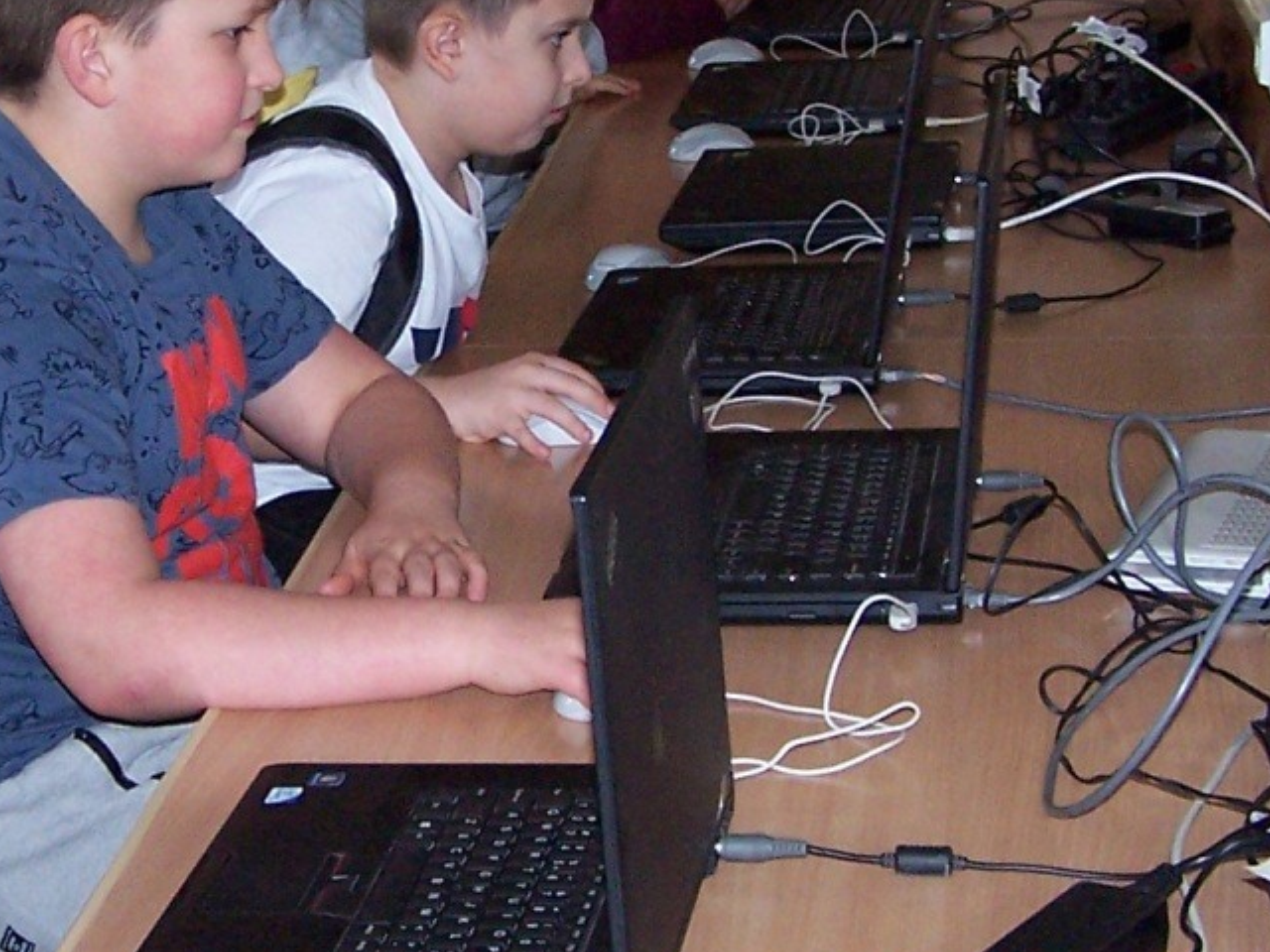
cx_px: 391
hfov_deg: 20.6
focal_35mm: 95
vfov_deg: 15.5
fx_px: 3485
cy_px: 361
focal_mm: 6.3
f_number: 2.8
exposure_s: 1/60
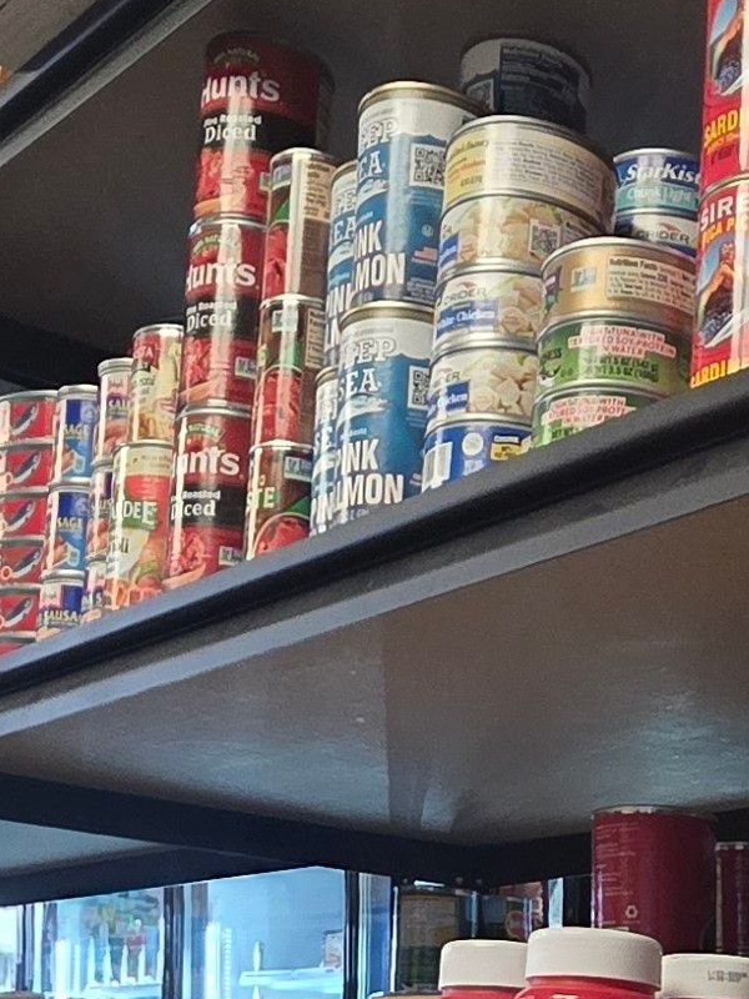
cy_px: 1250
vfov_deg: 26.1
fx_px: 1875
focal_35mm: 65
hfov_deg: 21.5
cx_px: 805
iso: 250
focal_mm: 2.2
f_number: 1.9
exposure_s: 1/120
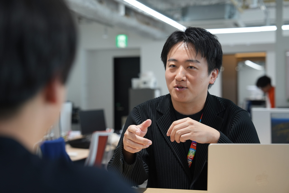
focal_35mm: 70
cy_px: 96
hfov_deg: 28.8
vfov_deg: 19.5
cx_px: 144
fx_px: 562
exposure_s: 1/160
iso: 400
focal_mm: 70
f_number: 3.5
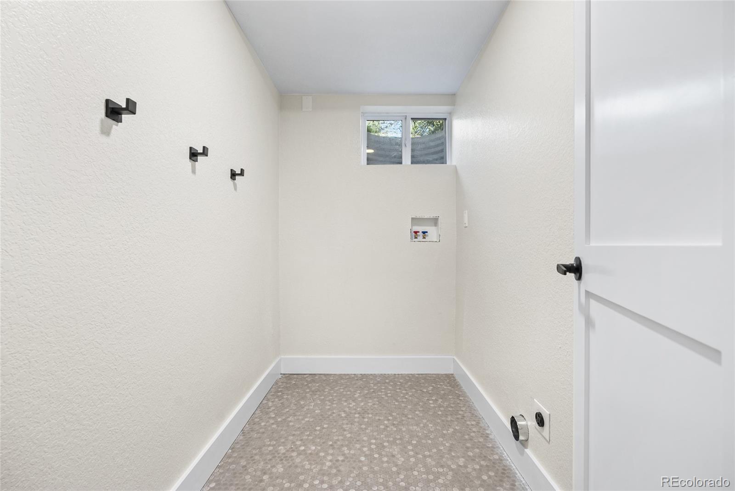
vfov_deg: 73.8
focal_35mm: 16
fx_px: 327
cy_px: 246
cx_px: 368
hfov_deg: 96.7
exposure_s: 1
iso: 200
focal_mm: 16
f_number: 8
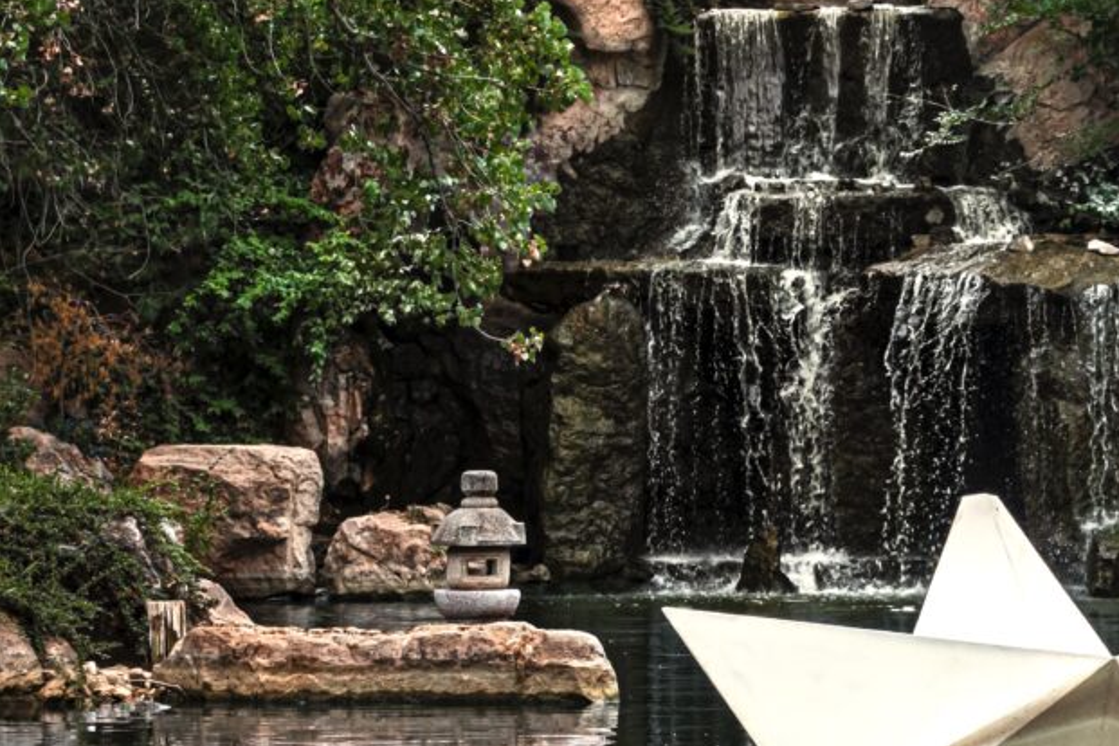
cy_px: 526
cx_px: 908
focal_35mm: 209
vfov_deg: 6.6
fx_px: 6496
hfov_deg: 9.8
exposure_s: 1/320
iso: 200
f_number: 5.6
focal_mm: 40.73
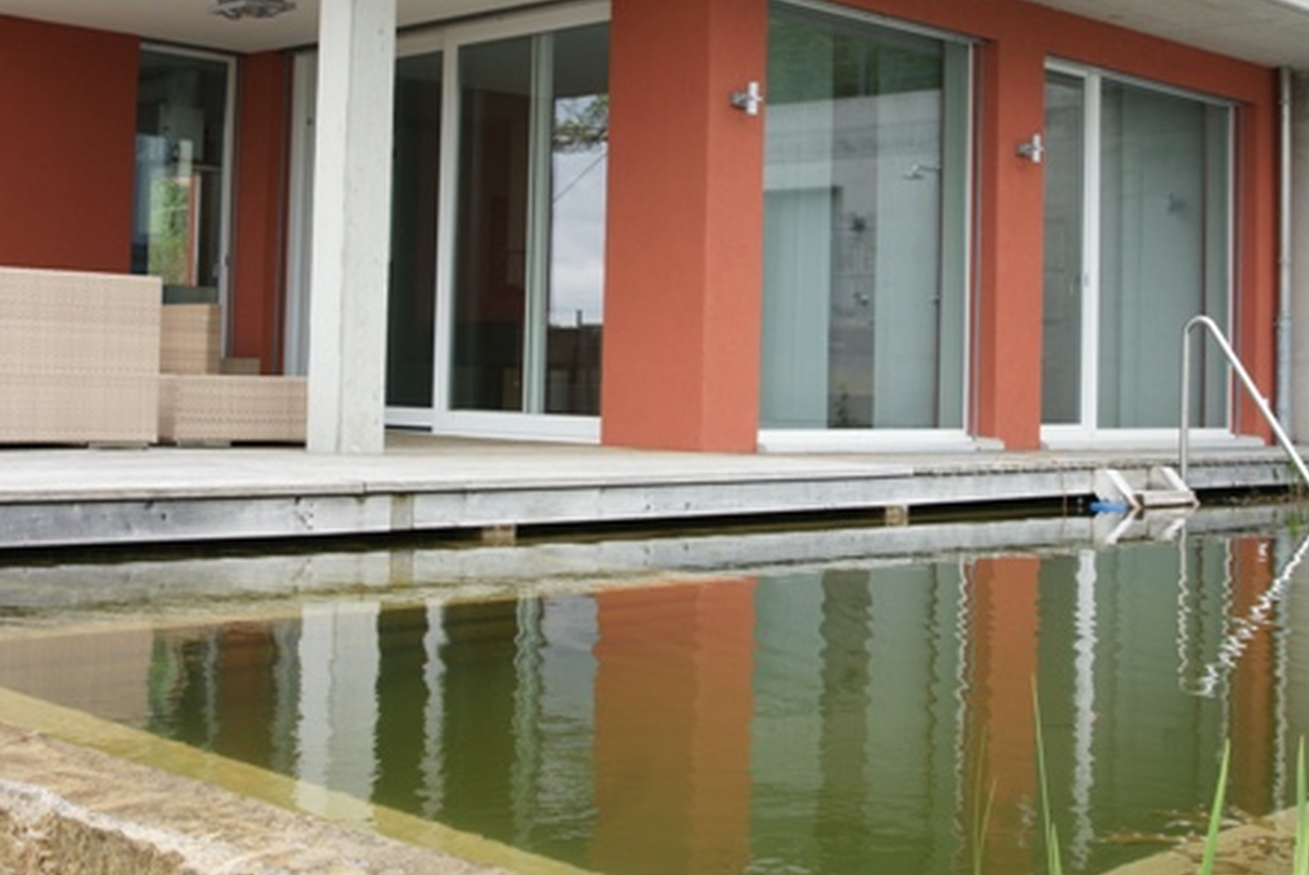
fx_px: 1892
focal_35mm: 52
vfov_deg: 25.8
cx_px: 632
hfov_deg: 38.2
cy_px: 256
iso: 200
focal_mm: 24
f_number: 8
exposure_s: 1/125
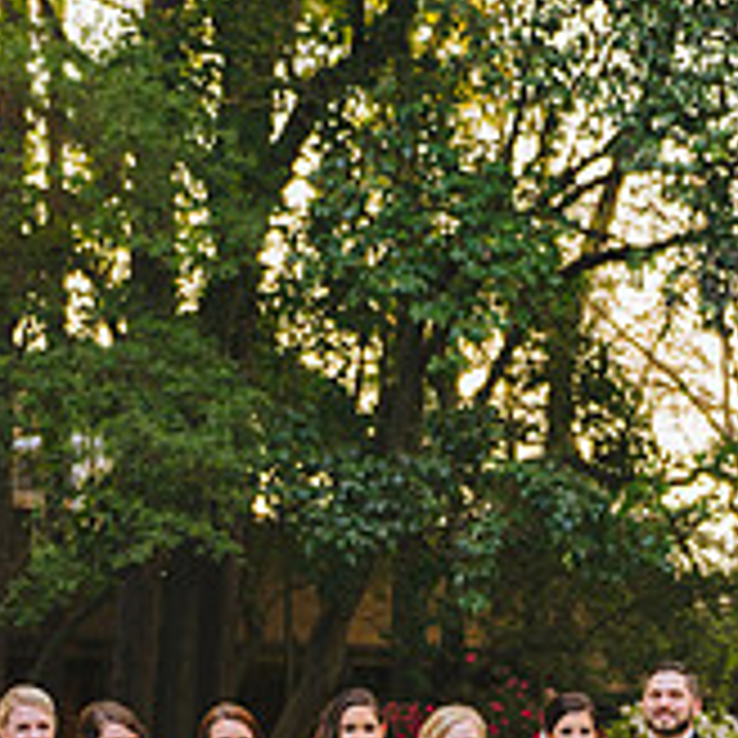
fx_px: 2750
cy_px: 848
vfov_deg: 14.8
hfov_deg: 15.1
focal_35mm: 114
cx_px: 675
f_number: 2.8
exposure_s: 1/250
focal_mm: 38
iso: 640
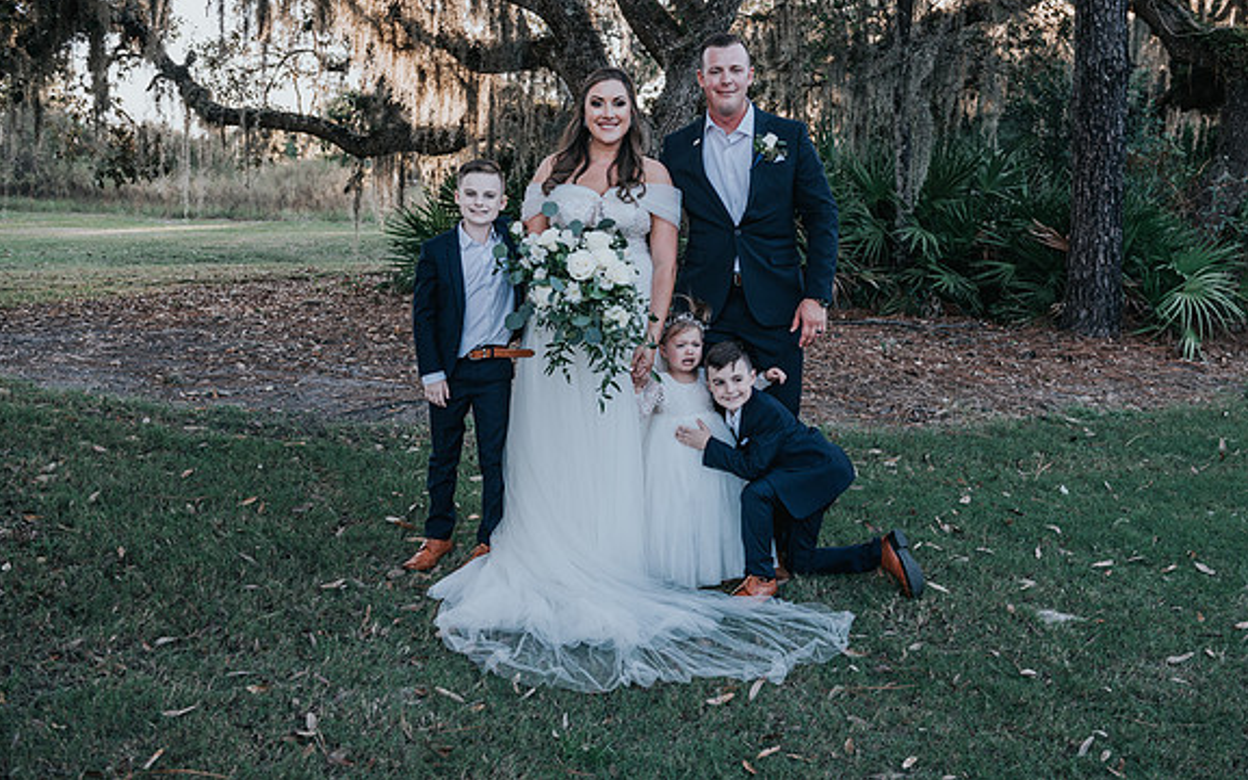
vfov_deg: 30.5
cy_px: 395
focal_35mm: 42
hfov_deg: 47.2
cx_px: 655
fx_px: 1429
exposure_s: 1/200
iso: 200
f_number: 4.5
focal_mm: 38
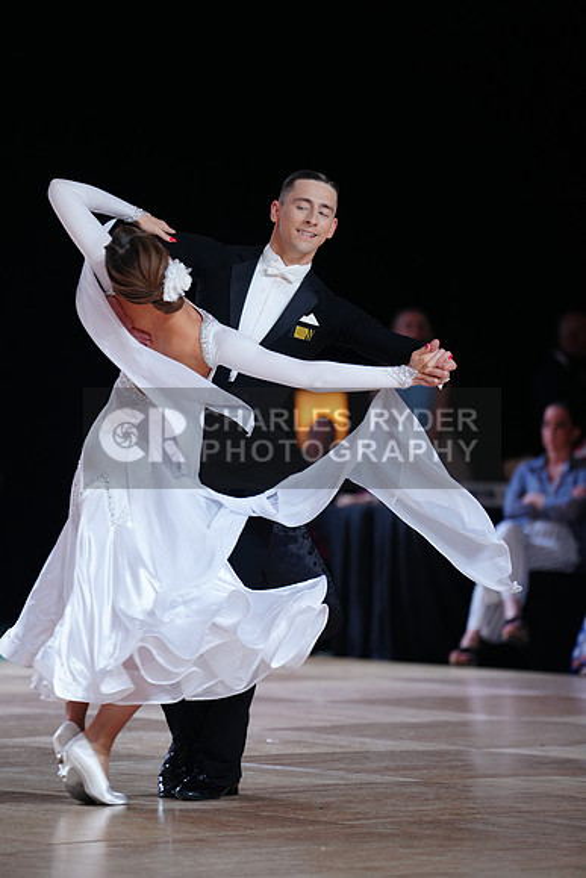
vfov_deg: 10.3
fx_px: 4880
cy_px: 439
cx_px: 293
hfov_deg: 6.9
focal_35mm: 200
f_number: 2.8
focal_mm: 200
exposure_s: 1/500
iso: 800
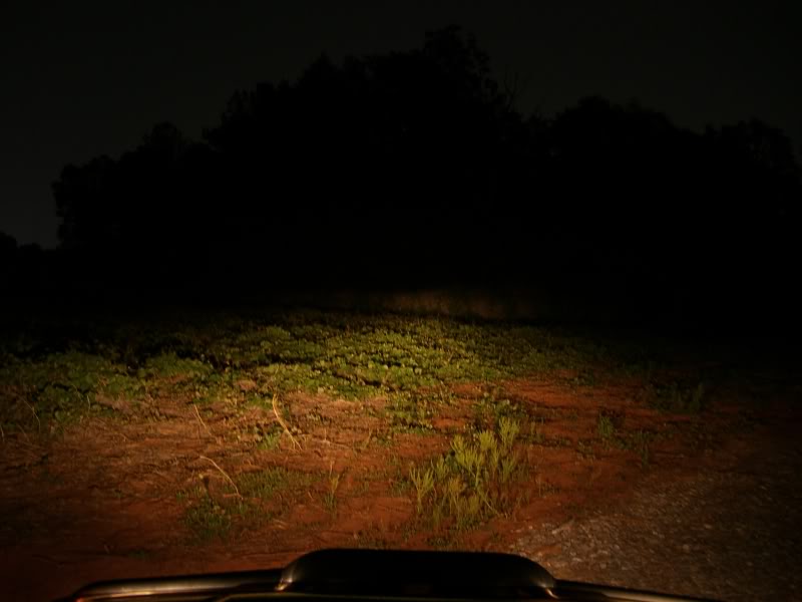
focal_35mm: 38
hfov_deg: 49.0
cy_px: 301
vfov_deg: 37.7
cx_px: 401
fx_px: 880
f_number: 2.7
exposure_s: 4
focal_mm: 6.2
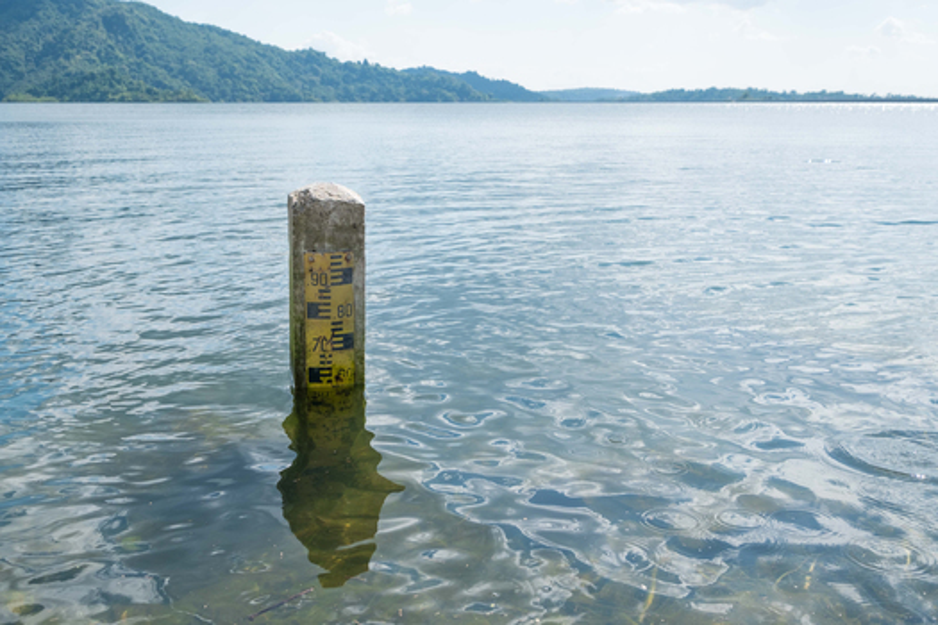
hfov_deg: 53.1
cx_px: 469
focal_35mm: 36
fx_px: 938
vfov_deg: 36.9
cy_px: 312
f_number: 5
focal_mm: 24
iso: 200
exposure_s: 1/750
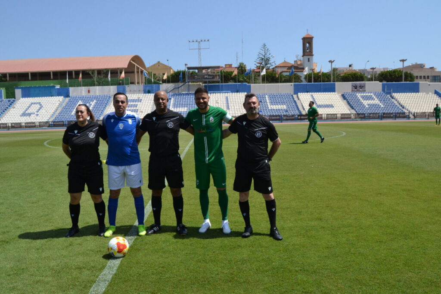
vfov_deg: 43.6
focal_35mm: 30
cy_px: 147
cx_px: 220
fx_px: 367
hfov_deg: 61.9
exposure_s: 1/1250
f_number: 5.6
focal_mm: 20
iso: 400
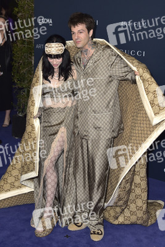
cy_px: 124
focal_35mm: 58
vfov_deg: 34.5
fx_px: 398
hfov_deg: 23.4
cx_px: 82
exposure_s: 1/250
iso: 800
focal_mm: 58
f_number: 6.3
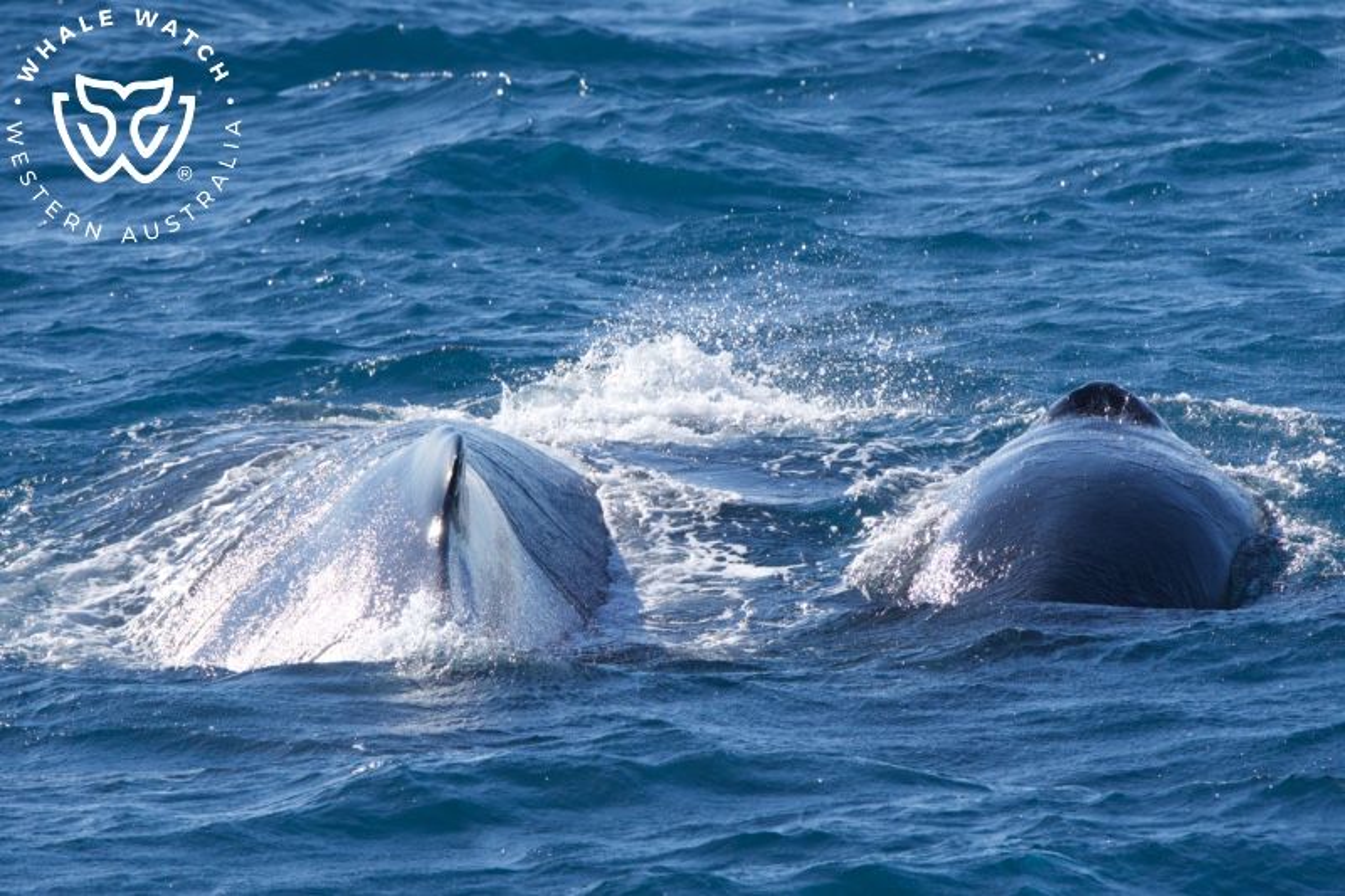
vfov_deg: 2.5
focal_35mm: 541
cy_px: 448
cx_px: 672
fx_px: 20207
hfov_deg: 3.8
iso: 1000
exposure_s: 1/3200
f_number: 8
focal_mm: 541
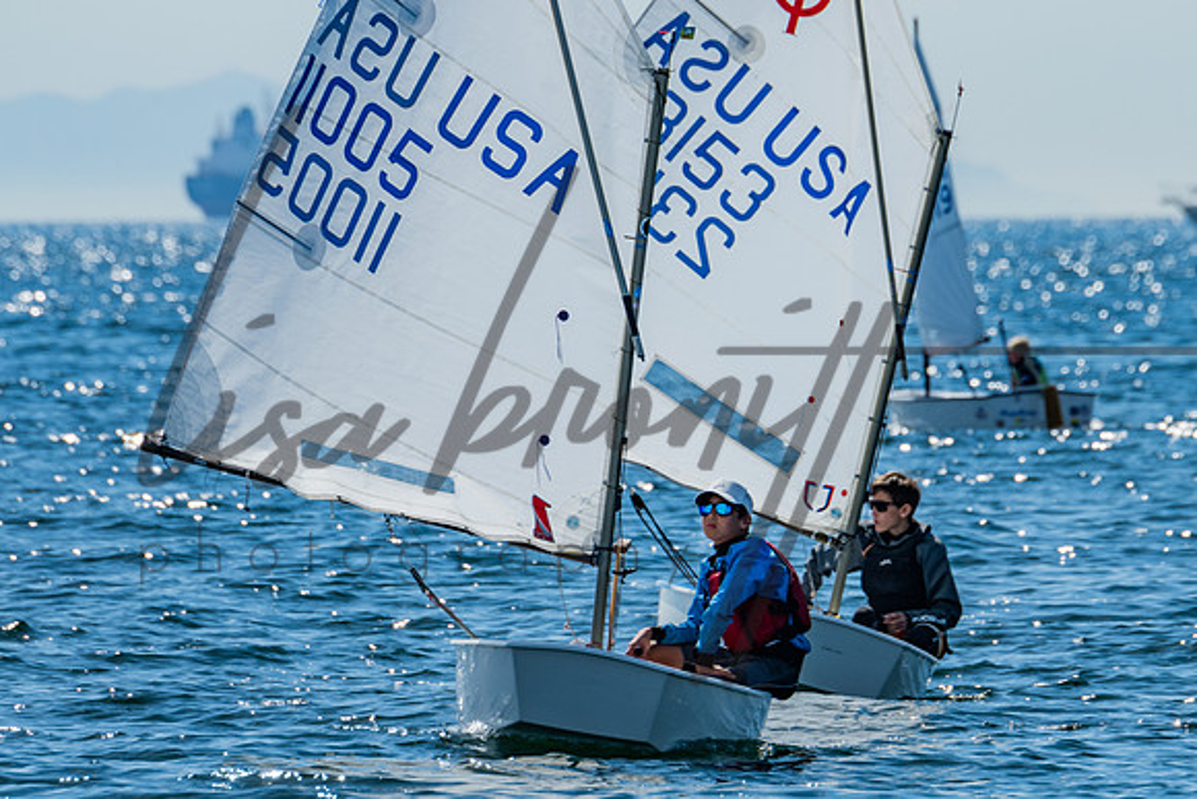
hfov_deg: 3.0
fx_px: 22867
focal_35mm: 688
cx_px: 695
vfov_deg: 2.0
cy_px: 419
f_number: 8
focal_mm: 400
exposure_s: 1/500
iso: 100
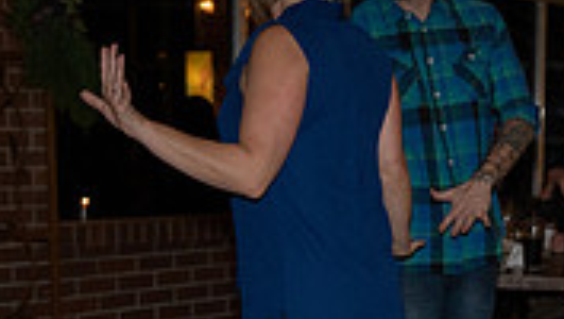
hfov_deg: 21.1
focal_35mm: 96
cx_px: 615
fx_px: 1437
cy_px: 343
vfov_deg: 12.5
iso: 2500
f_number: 2.8
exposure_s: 1/250
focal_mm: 28
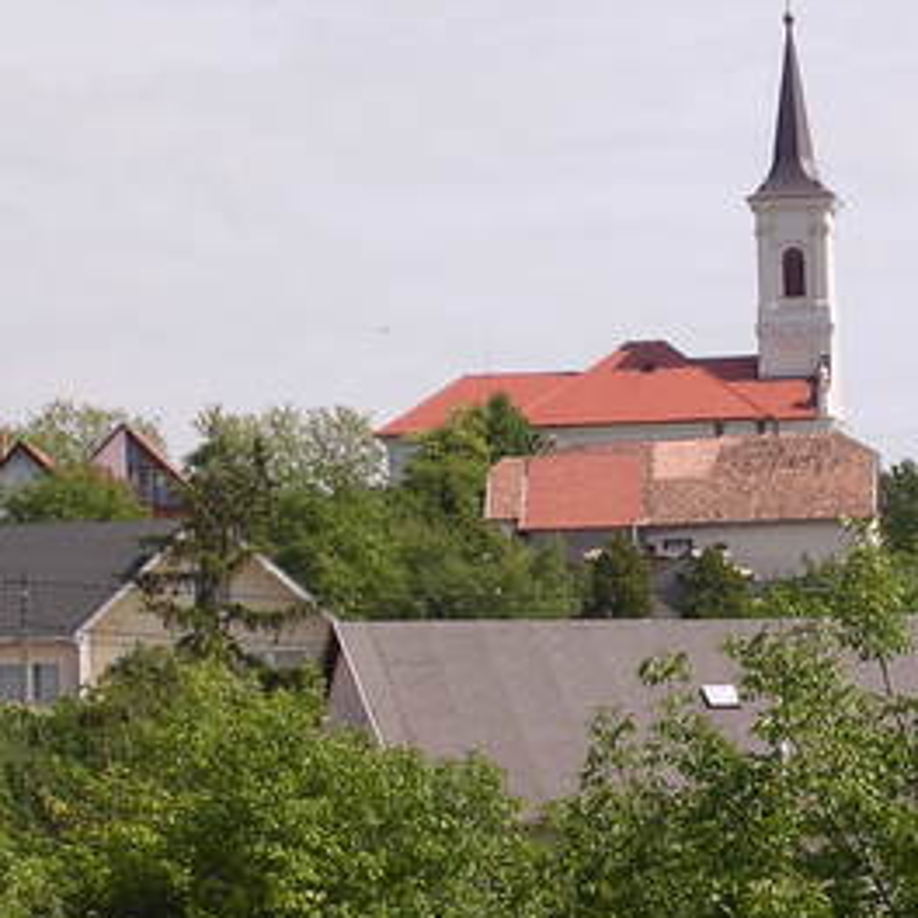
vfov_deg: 7.1
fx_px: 7381
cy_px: 629
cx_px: 779
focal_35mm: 246
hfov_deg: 7.1
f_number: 4.9
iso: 100
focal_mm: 17.4
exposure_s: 1/391
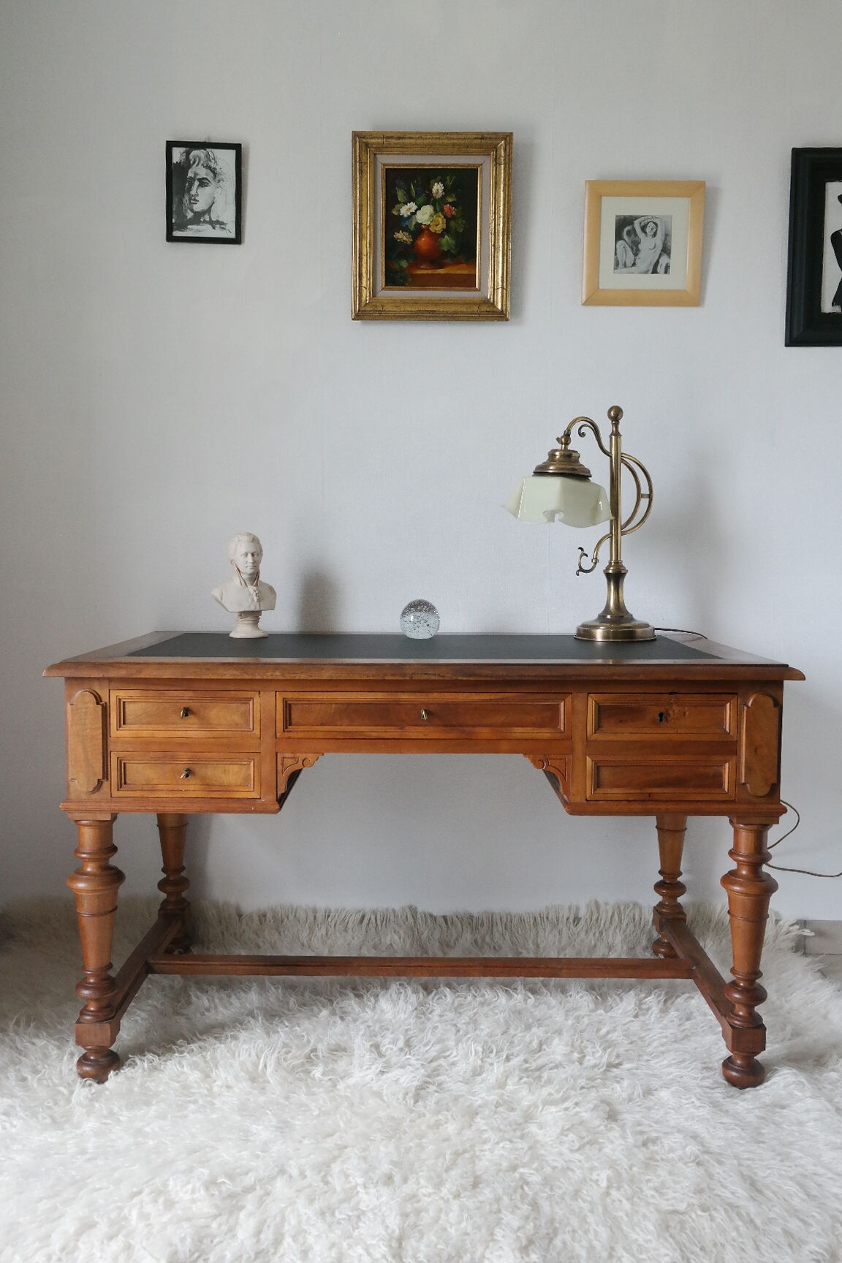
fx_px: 1158
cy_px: 632
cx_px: 421
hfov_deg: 40.0
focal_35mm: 33
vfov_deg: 57.2
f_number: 5.6
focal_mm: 22
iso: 1600
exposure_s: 1/30
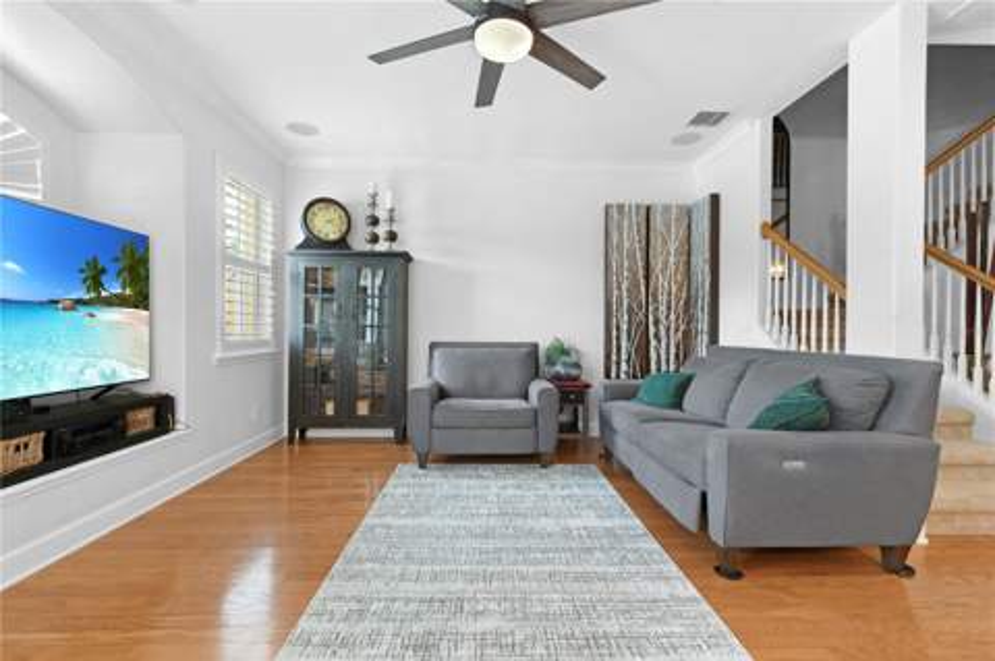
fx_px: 414
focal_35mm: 15
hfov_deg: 100.4
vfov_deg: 77.2
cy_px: 330
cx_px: 498
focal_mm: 10
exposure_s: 2.5
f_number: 11
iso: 320
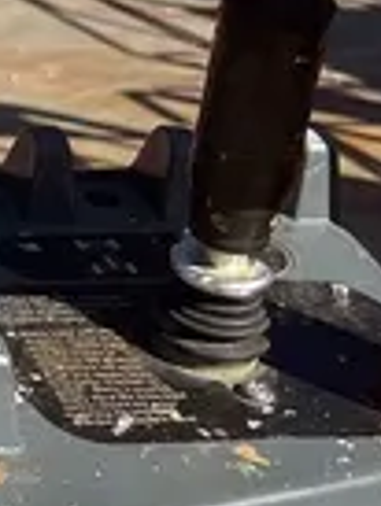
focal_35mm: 139
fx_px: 2037
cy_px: -6
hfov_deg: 9.3
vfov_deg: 14.0
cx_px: -607
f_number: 1.6
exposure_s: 1/3106
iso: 50
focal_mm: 5.96
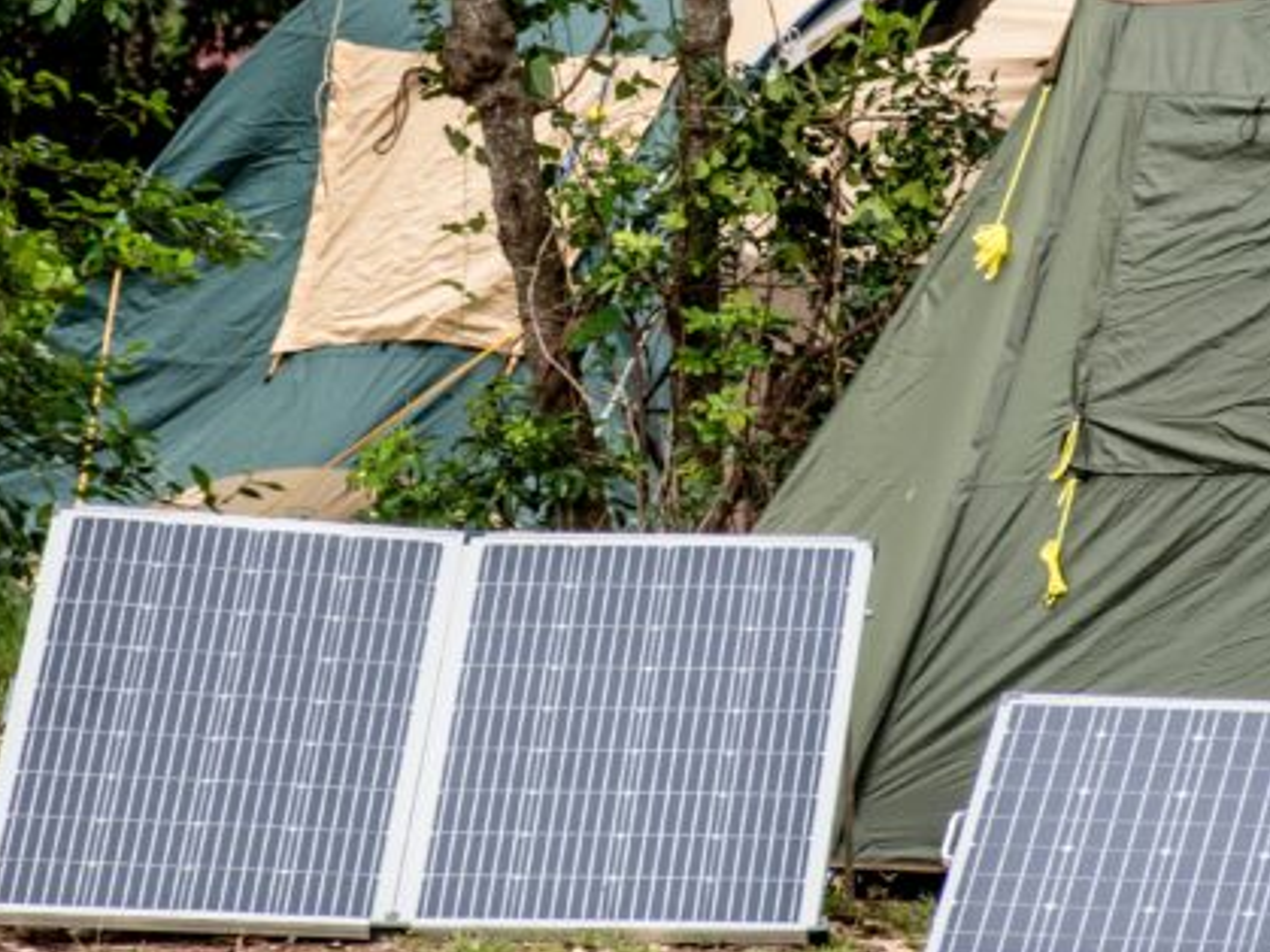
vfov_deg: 3.6
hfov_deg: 4.8
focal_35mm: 409
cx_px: 612
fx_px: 15001
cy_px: 205
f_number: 5.6
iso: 250
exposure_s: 1/320
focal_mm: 116
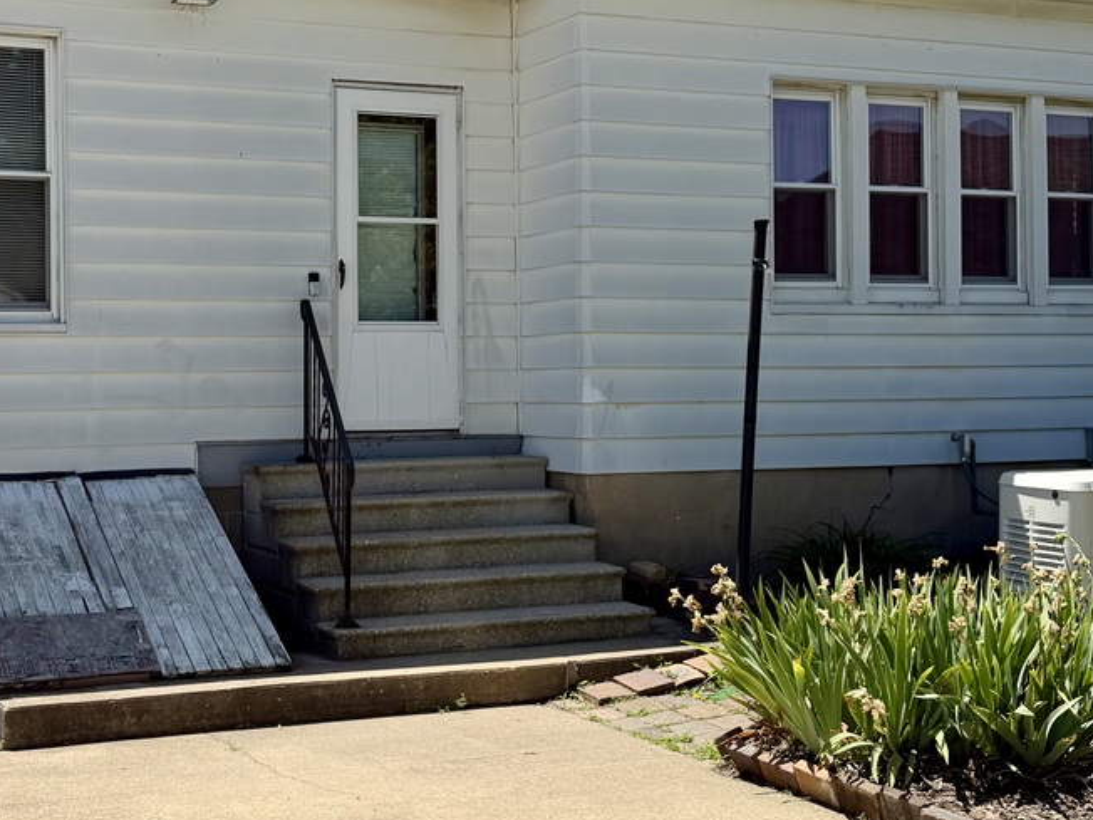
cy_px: 329
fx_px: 1673
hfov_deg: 35.8
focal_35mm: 53
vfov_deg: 27.5
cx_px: 359
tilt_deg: +0.3
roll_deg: +0.5
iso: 80
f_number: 1.78
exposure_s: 1/5319
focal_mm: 6.76
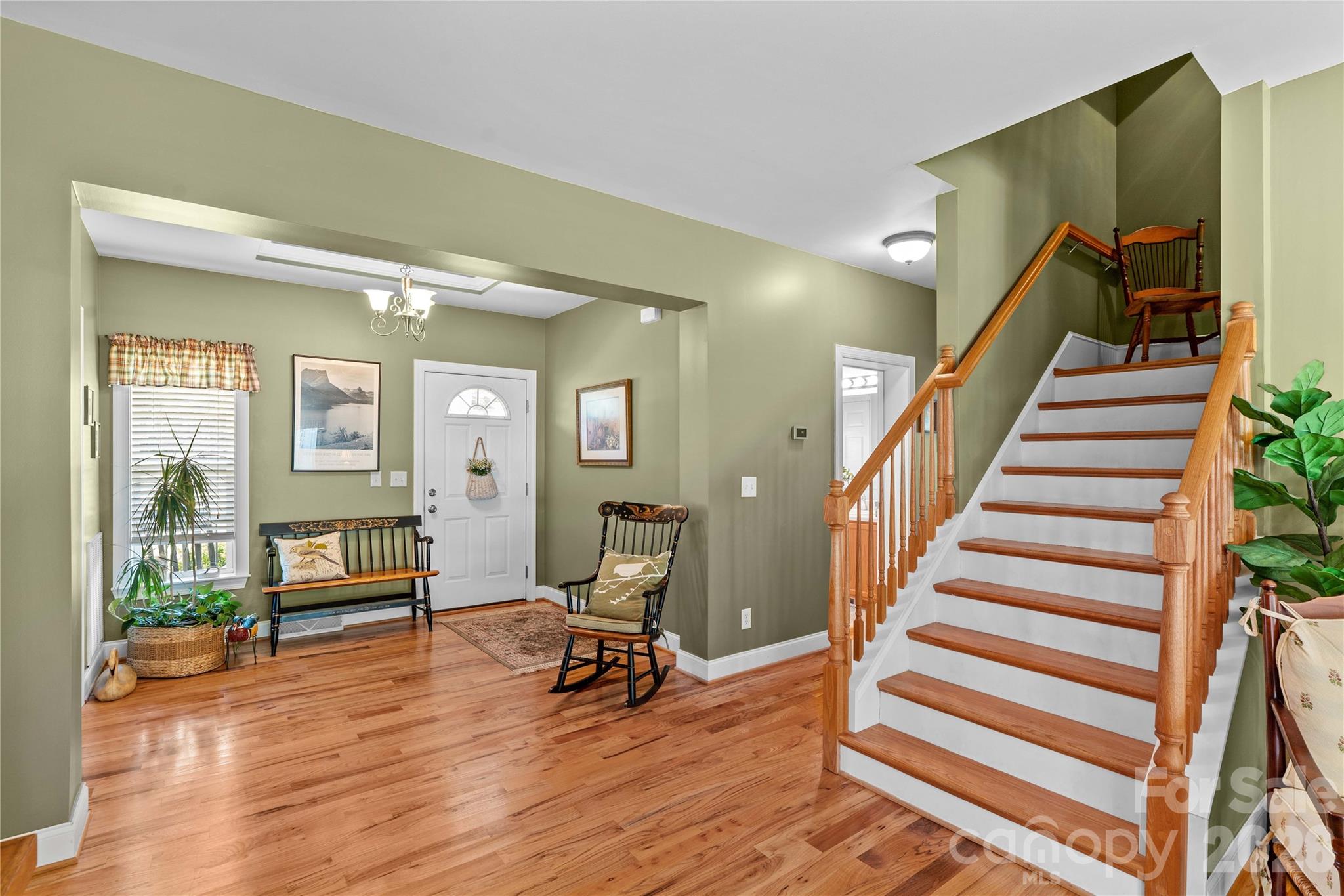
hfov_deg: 96.7
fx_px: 597
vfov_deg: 73.7
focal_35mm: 16
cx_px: 672
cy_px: 448
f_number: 8
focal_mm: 16
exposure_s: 1.6
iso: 100
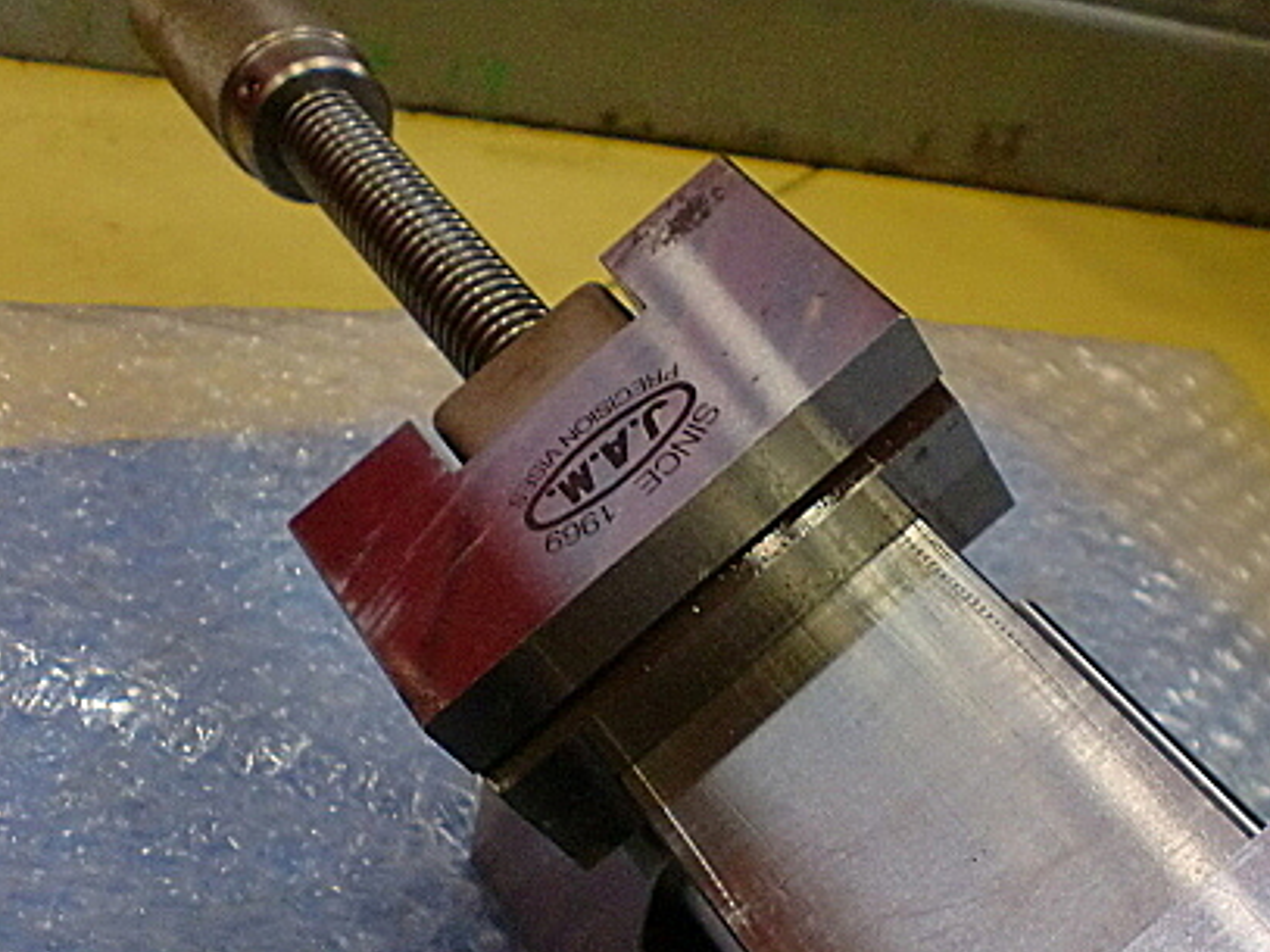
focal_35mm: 55
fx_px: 2017
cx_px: 796
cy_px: 718
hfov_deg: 34.8
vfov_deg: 26.2
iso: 250
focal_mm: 6.3
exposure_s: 1/60
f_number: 3.1
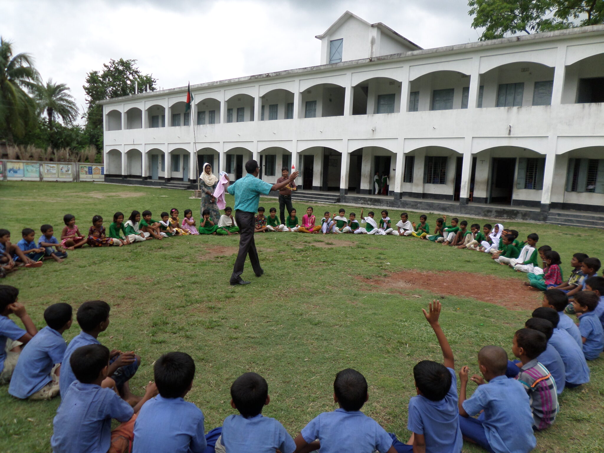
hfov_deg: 71.6
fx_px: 419
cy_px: 226
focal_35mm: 24
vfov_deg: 56.8
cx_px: 302
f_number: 3.1
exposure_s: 1/500
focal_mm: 4.3
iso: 80
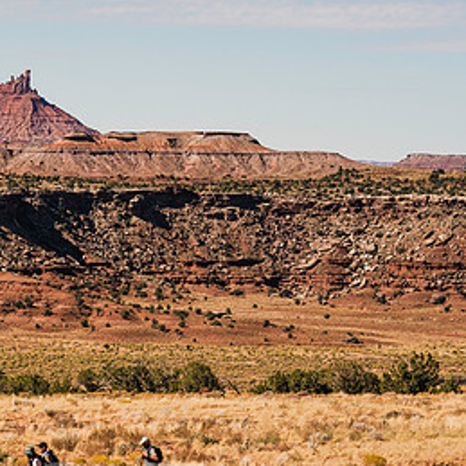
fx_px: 2635
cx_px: -43
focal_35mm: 173
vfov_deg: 10.1
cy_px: 309
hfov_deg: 10.0
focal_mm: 88
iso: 160
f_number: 6.3
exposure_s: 1/1250
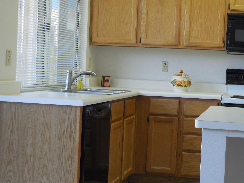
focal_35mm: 73
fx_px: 515
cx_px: 188
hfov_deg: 26.3
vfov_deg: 20.2
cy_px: 75
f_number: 3.8
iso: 125
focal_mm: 8.2
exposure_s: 1/30
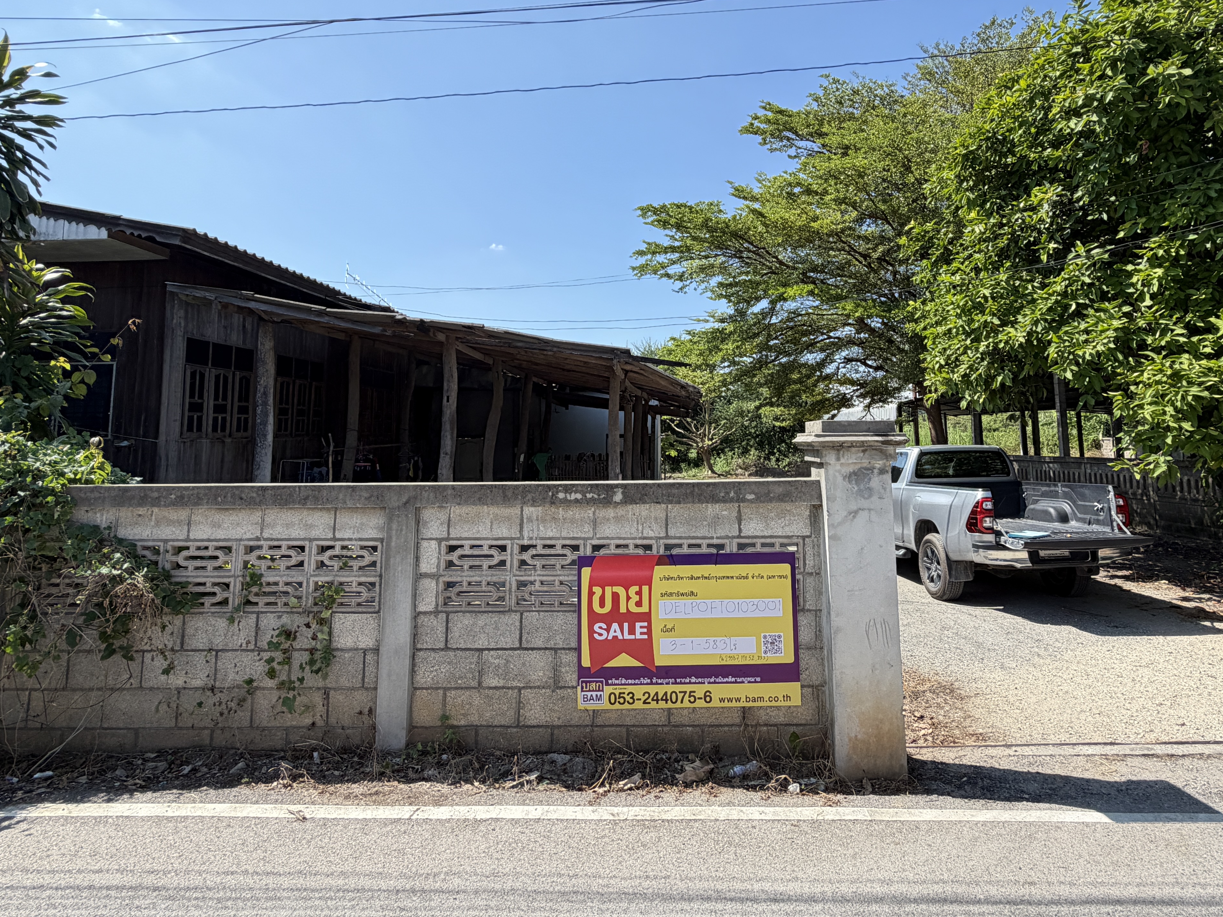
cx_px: 678
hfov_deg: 78.7
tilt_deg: +7.5
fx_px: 742
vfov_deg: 62.5
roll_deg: +2.4
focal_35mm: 21
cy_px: 342
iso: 40
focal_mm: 2.22
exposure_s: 1/770
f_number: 2.2
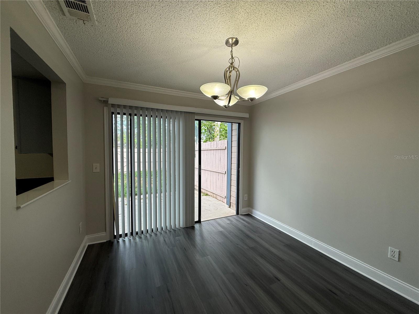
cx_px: 210
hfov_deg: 102.1
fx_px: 169
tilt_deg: -2.1
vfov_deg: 85.7
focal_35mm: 14
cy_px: 157
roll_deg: -0.6
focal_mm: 2.22
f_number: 2.2
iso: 64
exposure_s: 1/120
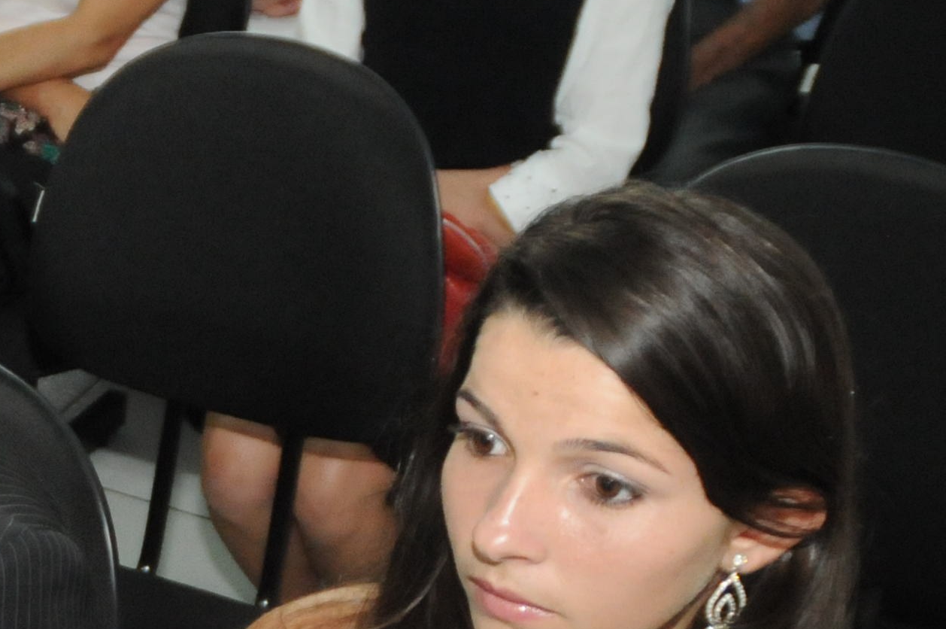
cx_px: -359
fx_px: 2415
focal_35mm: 92
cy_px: 356
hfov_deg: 19.9
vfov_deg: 14.8
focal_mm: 18
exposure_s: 1/160
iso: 1600
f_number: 3.5
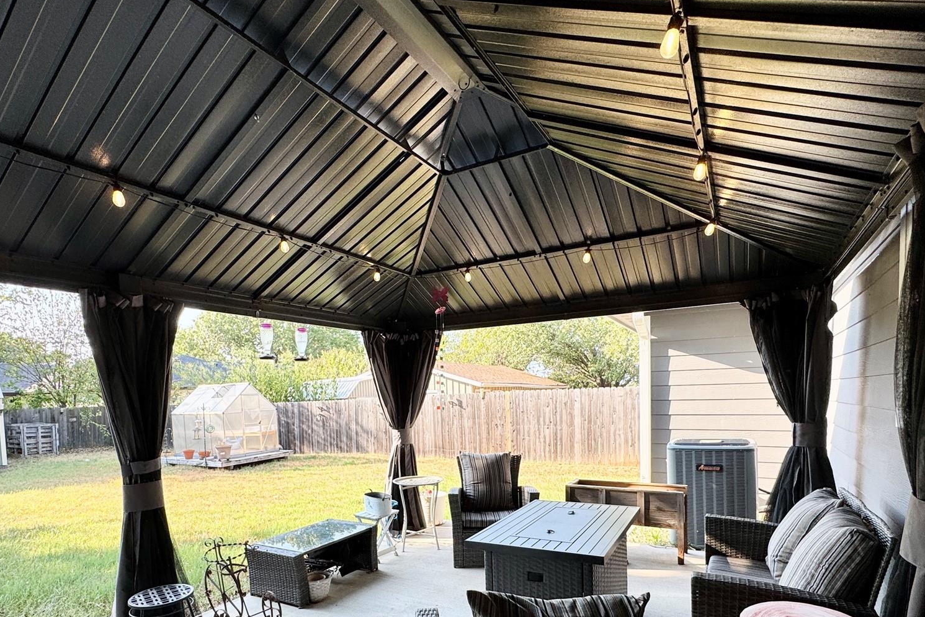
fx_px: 514
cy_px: 420
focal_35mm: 20
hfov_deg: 83.9
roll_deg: +0.8
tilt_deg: -3.4
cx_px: 442
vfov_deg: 60.2
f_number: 2.2
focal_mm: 2.22
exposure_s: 1/249
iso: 40
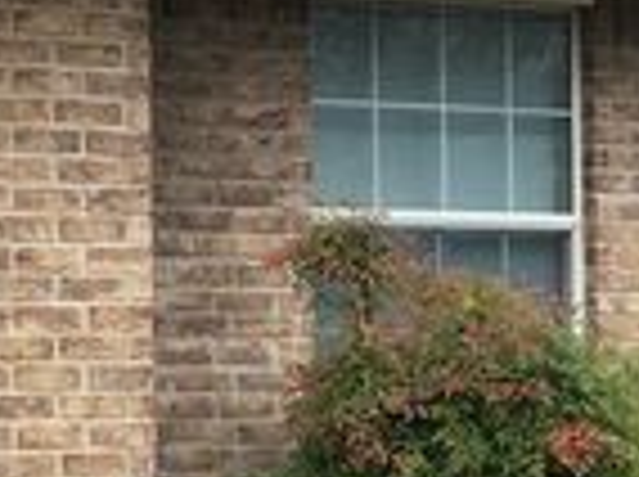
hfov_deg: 9.8
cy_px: 376
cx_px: 76
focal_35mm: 201
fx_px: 3704
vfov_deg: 7.4
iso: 20
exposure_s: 1/511
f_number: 2.8
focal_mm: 6.6
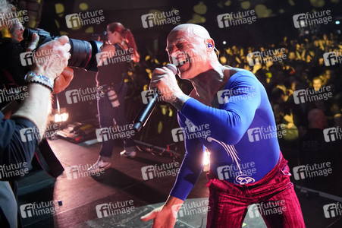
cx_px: 171
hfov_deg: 65.5
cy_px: 114
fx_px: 266
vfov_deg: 46.3
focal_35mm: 28
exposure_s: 1/320
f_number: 2.8
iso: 2500
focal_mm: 28
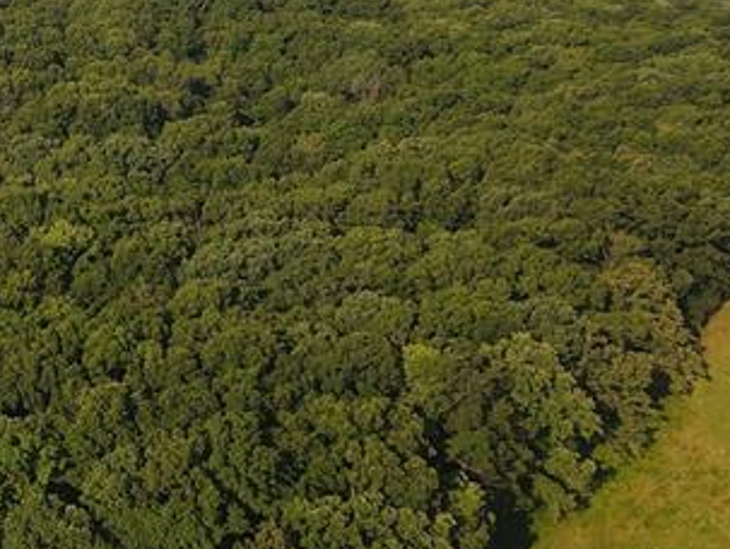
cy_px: -31
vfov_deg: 17.7
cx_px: -120
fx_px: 1710
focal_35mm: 81
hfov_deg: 22.4
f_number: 2.8
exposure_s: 1/30
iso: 100
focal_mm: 4.5
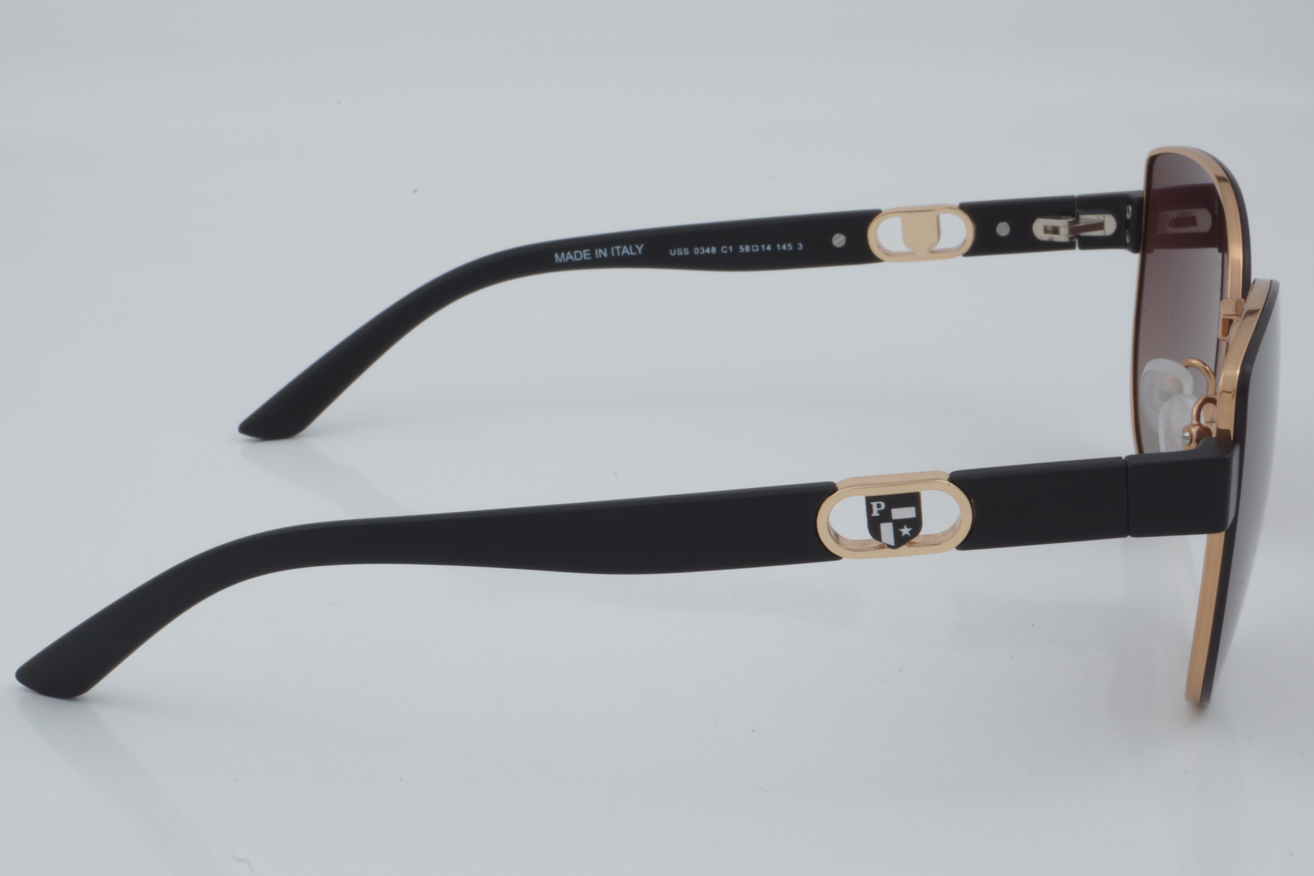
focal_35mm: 75
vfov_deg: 18.2
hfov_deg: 27.0
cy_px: 438
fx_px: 2737
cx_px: 657
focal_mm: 50
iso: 100
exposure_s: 1/3
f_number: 32
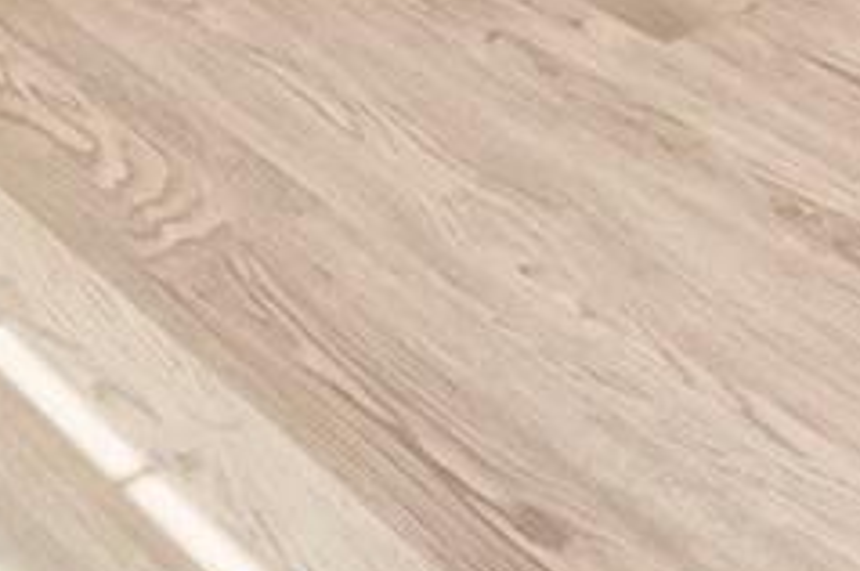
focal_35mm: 101
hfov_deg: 20.0
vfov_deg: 9.8
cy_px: -1211
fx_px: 2409
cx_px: 712
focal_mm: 10
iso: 800
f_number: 8
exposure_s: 1/50
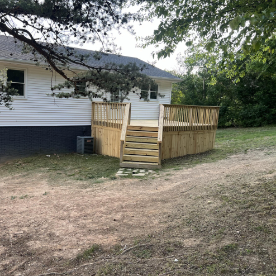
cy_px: 138
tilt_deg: -8.1
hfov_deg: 52.1
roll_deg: -2.2
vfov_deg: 52.5
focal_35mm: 31
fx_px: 280
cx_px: 106
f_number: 1.5
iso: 50
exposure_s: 1/310
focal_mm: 5.7
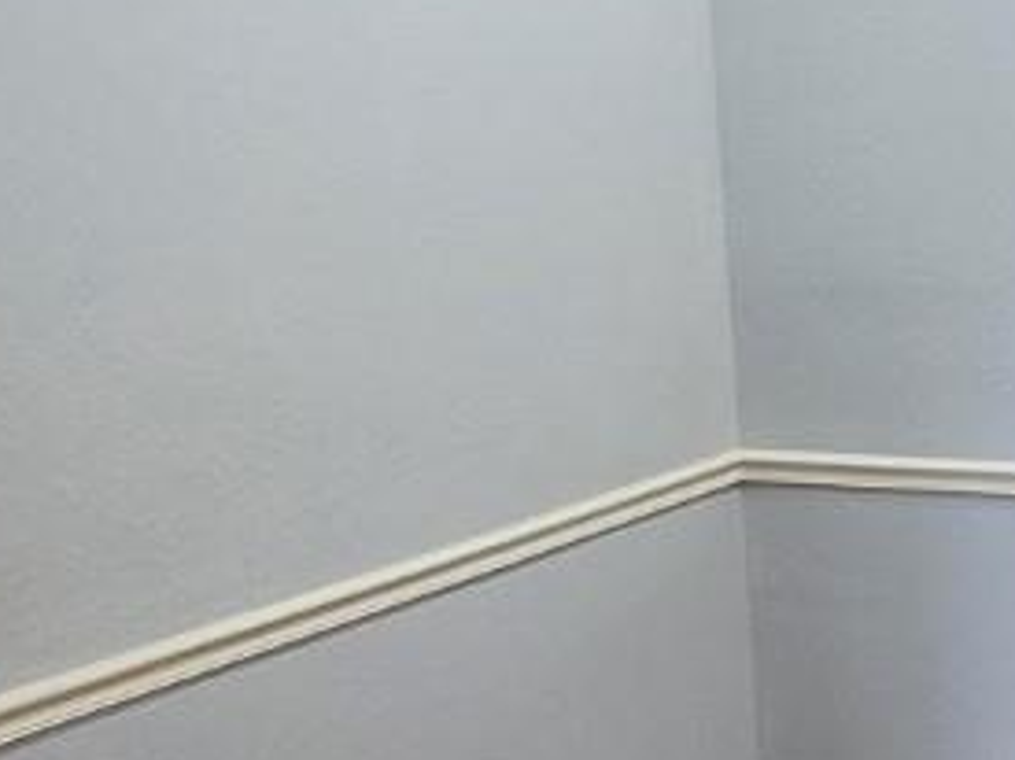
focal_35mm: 68
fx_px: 1993
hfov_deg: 25.8
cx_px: 1188
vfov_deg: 21.6
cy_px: 410
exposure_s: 1/40
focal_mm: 1.74
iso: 320
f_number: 2.2
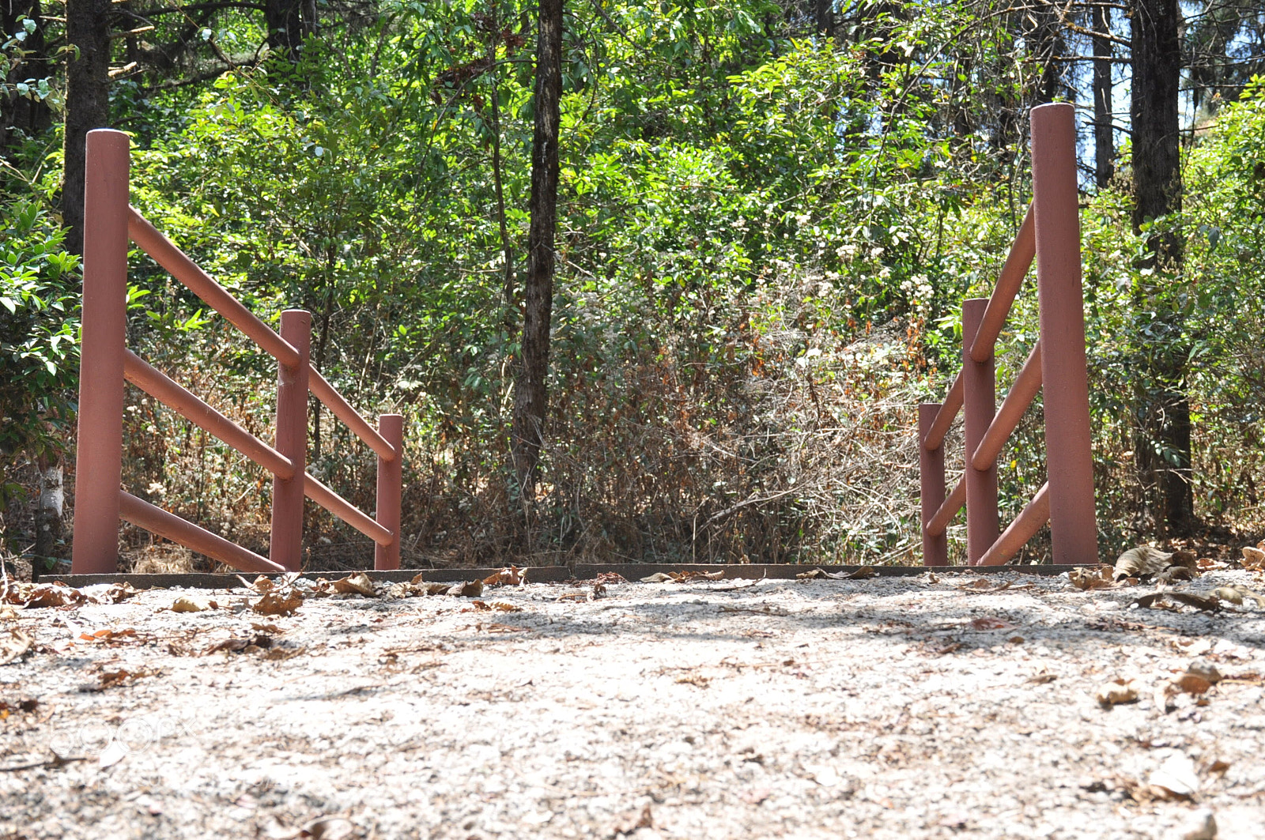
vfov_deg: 20.1
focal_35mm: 68
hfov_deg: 29.9
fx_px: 2369
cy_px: 420
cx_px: 632
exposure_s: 1/100
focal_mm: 45
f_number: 8
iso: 200
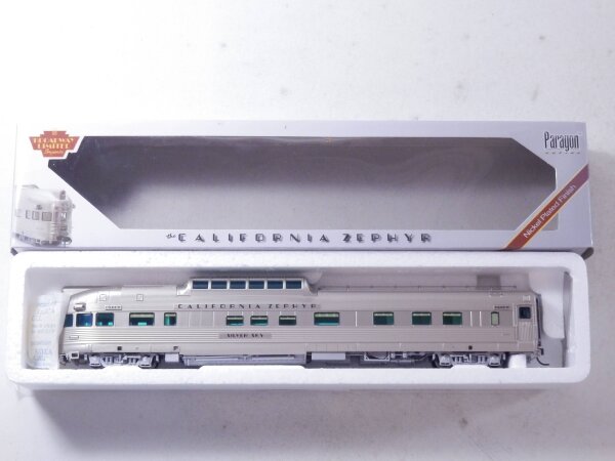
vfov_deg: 22.3
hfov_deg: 29.4
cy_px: 230
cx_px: 308
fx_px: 1173
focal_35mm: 66
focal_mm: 11.9
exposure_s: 1/160
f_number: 4.4
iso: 640
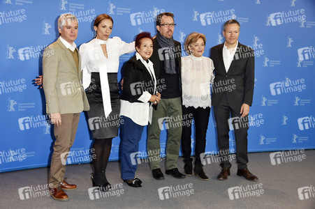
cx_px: 158
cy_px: 104
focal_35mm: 40
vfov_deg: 33.4
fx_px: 350
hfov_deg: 48.5
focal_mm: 40
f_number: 5.6
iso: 400
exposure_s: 1/125
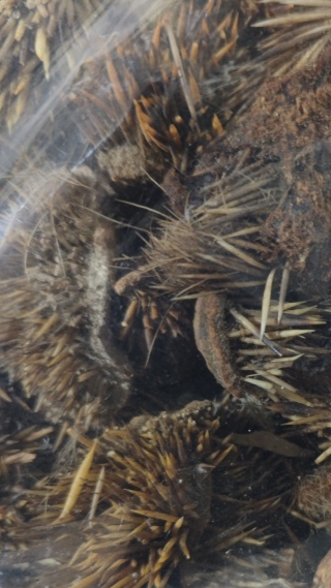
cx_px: 359
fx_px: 765
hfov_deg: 23.1
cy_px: 381
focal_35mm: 49
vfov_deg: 41.7
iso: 800
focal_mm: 5.84
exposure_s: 1/33.3
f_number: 1.6
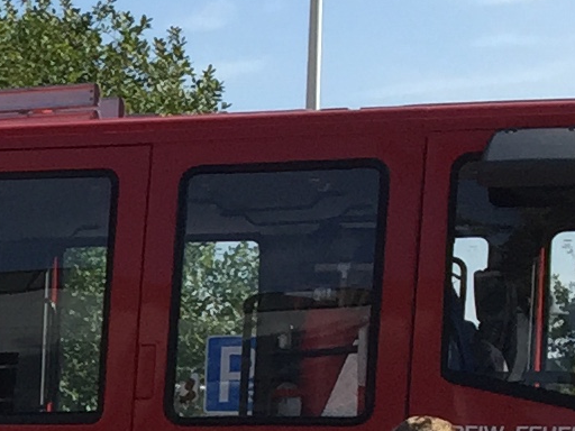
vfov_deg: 7.8
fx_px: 3073
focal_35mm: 185
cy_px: 755
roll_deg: -0.4
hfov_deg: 9.5
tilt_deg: -3.7
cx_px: -785
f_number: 2.2
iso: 32
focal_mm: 4.15
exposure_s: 1/1582
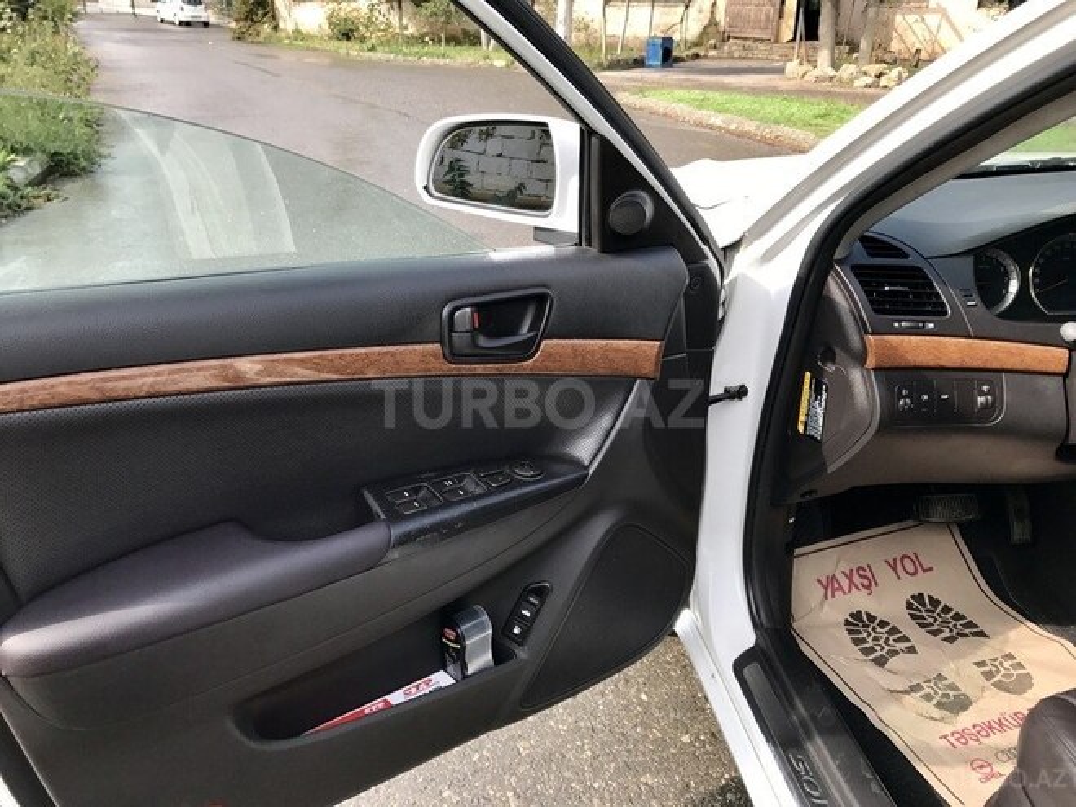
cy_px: 404
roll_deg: -0.9
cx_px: 538
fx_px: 870
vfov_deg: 49.7
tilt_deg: -22.8
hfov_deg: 63.4
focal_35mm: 28
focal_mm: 3.99
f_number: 1.8
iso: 20
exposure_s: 1/567
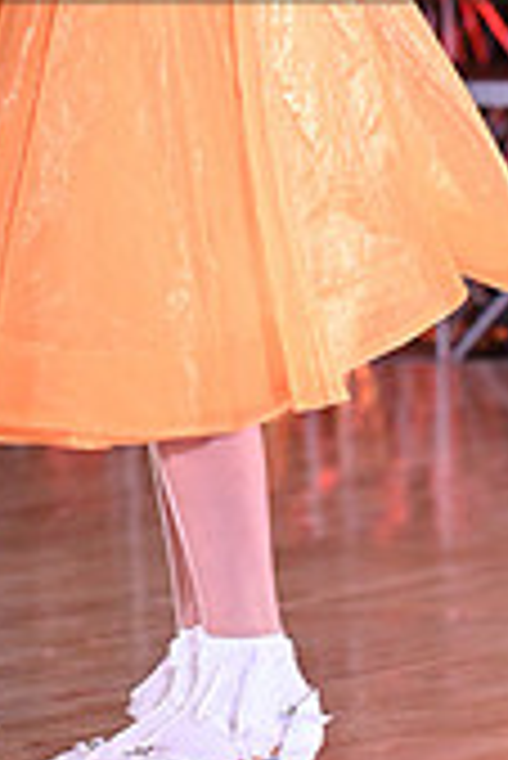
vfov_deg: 3.3
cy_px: -144
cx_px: 83
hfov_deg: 2.2
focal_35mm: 617
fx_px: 13032
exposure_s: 1/400
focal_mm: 180
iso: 5000
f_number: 5.6
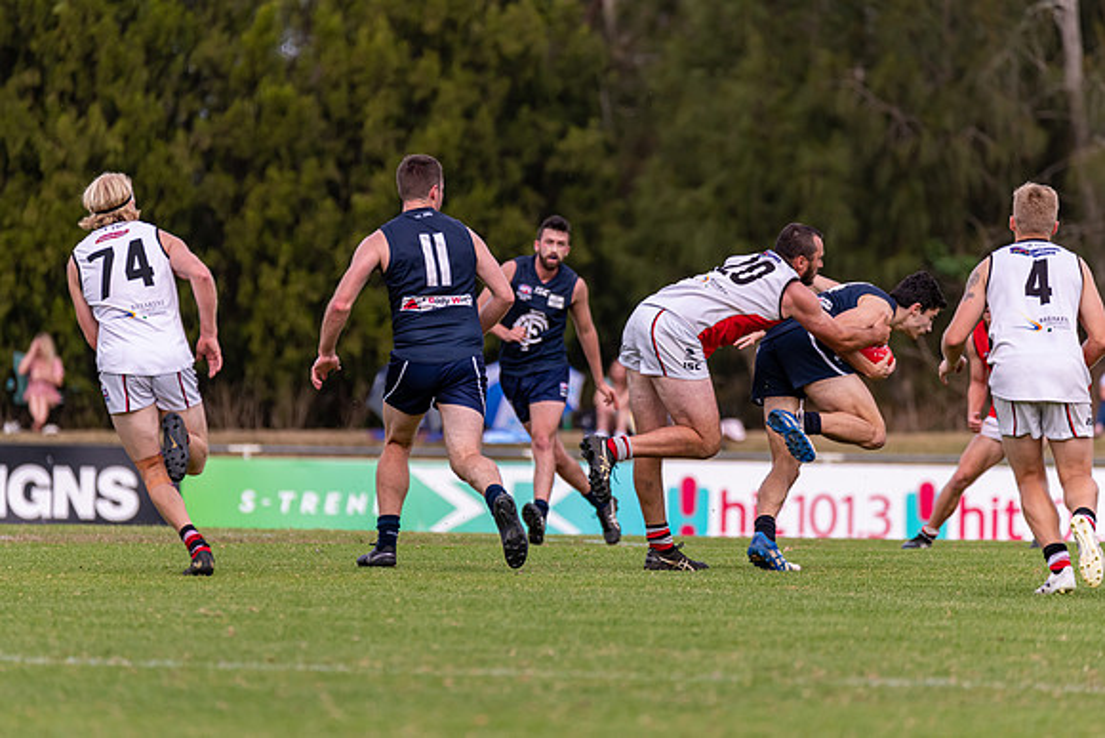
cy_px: 369
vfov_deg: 3.2
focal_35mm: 429
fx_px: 13158
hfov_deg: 4.8
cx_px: 546
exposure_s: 1/1600
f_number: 6.3
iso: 800
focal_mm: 420
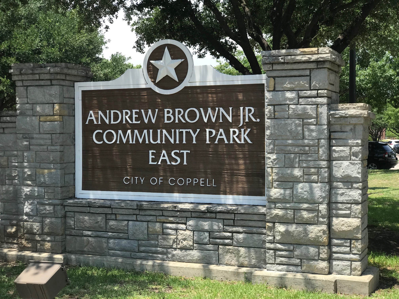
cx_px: 200
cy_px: 150
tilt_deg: -1.6
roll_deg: +0.2
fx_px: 657
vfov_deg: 25.7
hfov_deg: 33.8
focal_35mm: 57
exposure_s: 1/451
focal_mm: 6.6
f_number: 2.8
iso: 20
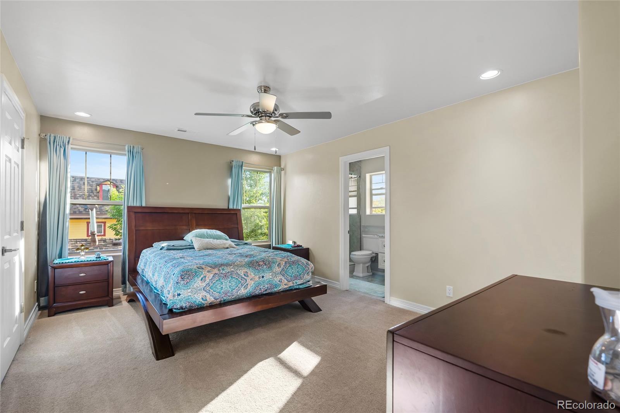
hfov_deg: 96.7
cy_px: 206
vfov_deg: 73.7
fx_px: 275
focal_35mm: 16
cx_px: 310
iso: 200
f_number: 7.1
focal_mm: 16
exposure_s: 1/20
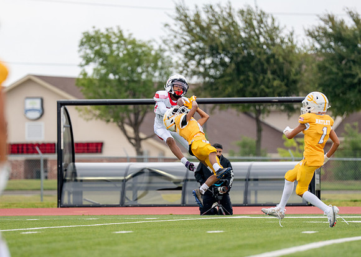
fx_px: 3403
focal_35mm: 332
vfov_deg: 4.3
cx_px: 158
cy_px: 138
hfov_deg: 6.1
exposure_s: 1/2000
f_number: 2.8
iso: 320
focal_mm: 200
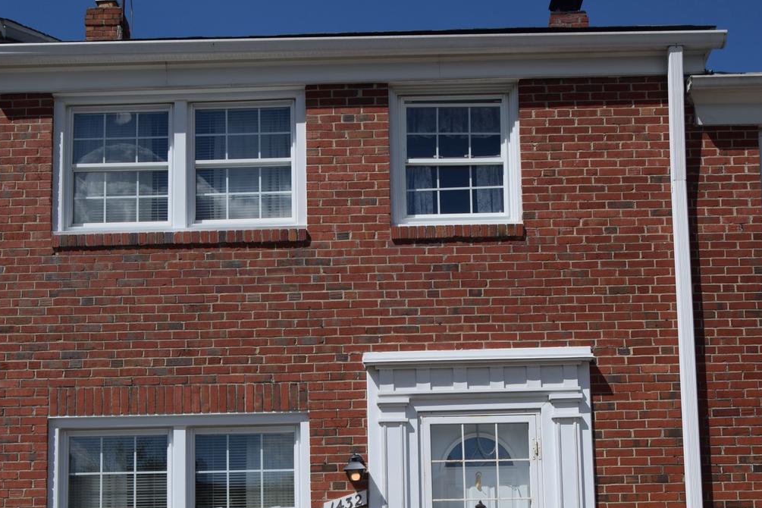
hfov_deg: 36.2
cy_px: 491
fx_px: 1164
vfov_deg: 23.7
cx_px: 378
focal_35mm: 55
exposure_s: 1/250
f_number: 8
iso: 200
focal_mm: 24
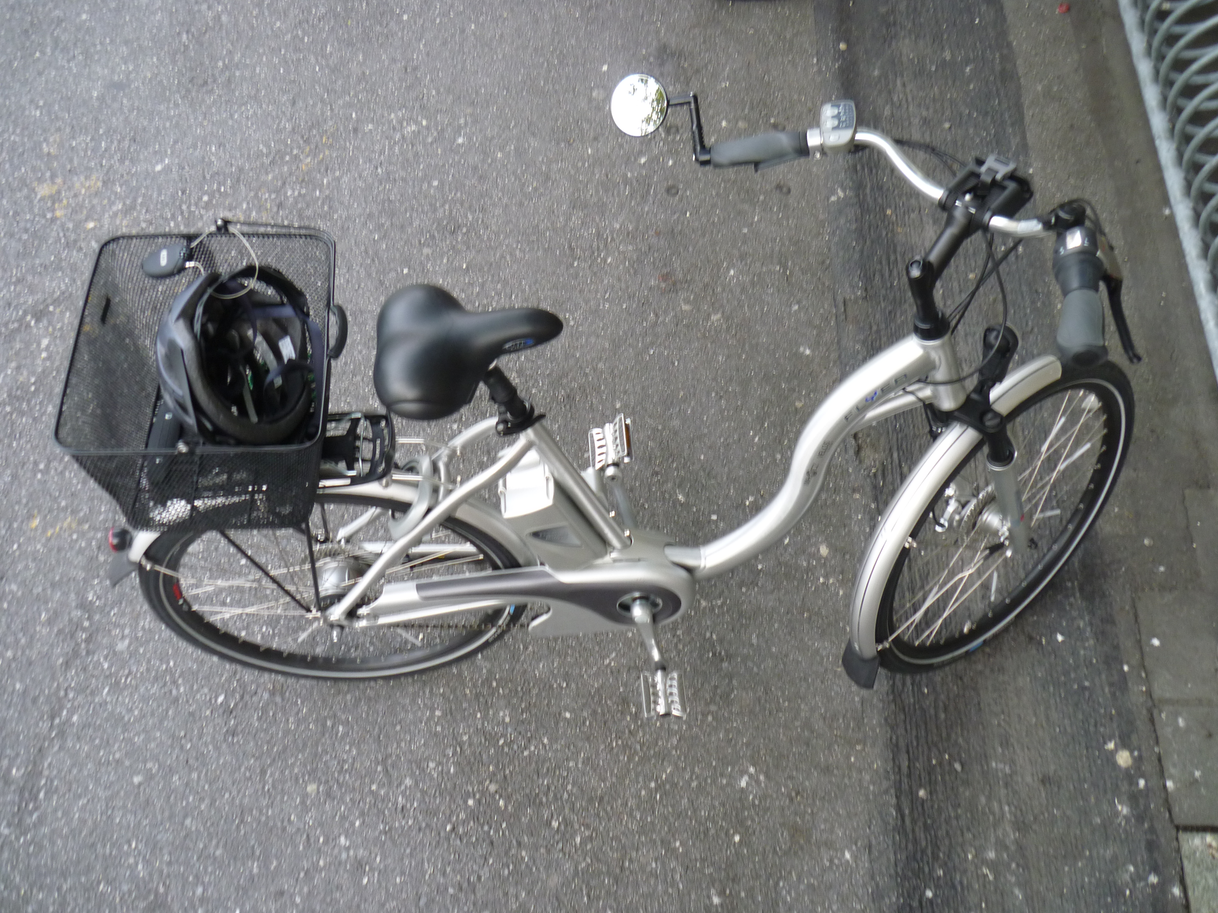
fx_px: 1091
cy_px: 456
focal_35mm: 31
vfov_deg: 45.4
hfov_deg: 58.4
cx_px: 609
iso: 160
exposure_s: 1/30
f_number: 2.8
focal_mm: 5.5
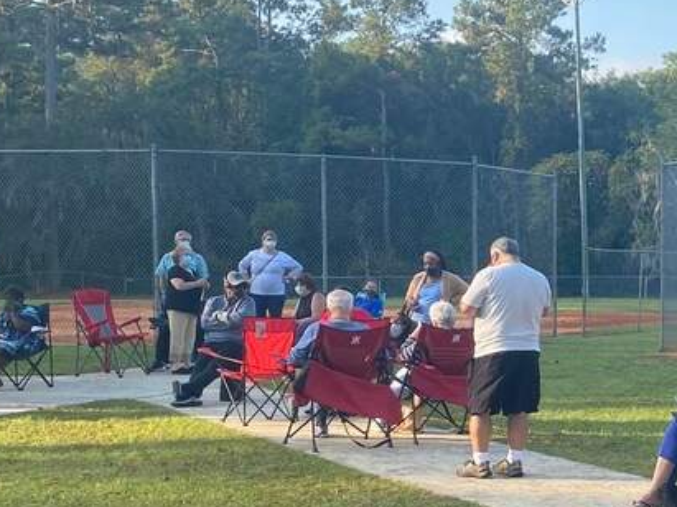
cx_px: 703
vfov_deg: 19.2
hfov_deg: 24.3
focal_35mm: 76
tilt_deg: -5.2
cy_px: 388
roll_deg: -0.6
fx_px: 1486
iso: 32
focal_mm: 4.25
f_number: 1.8
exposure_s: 1/871
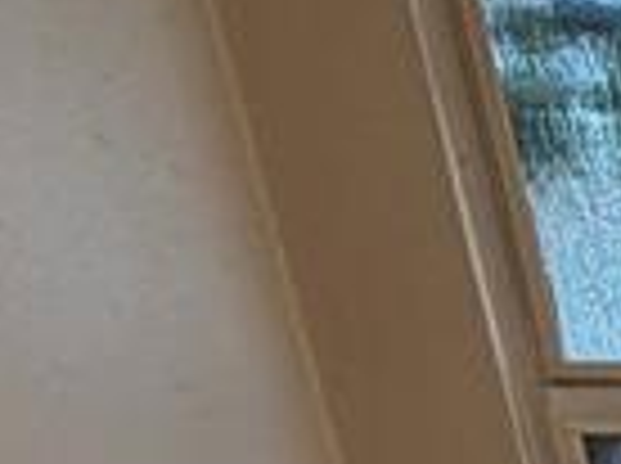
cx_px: 2048
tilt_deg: -18.4
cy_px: 1113
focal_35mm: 104
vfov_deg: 11.6
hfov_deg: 10.3
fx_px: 1862
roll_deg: +0.9
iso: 160
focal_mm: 2.22
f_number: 2.2
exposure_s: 1/120
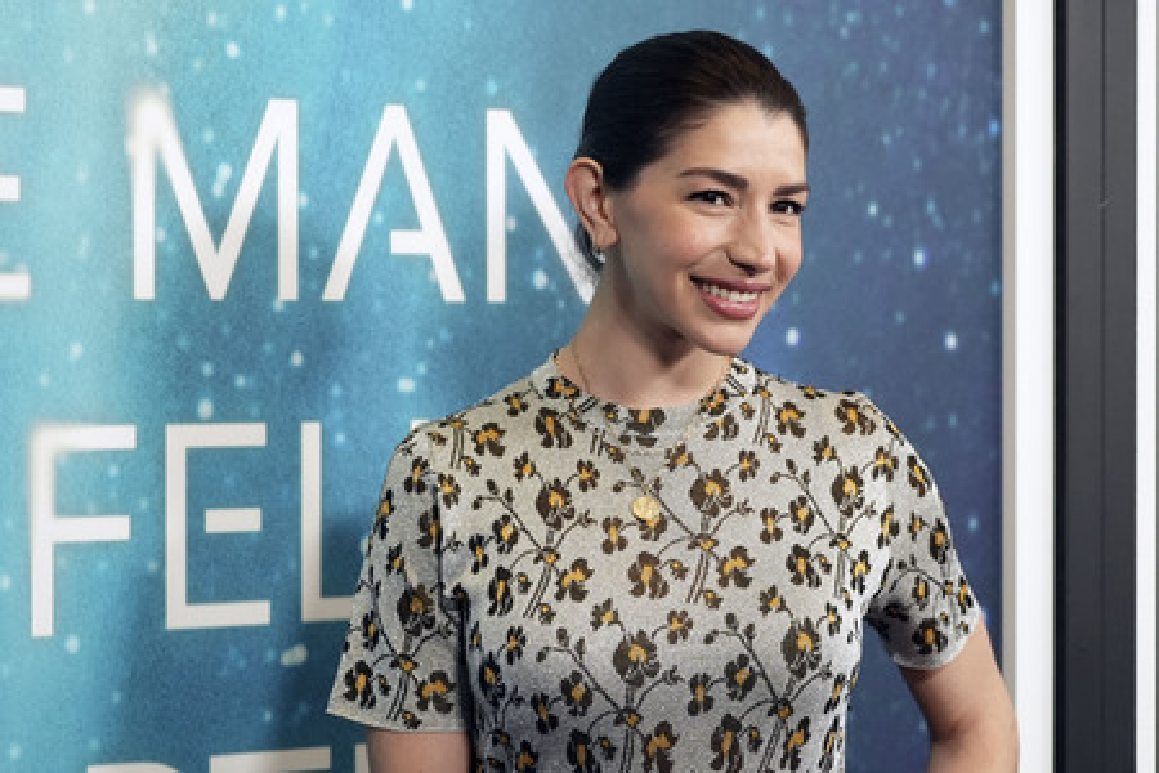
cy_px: 386
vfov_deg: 11.5
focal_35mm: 119
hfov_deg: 17.2
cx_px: 580
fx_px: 3831
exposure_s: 1/320
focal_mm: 119
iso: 6400
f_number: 5.6
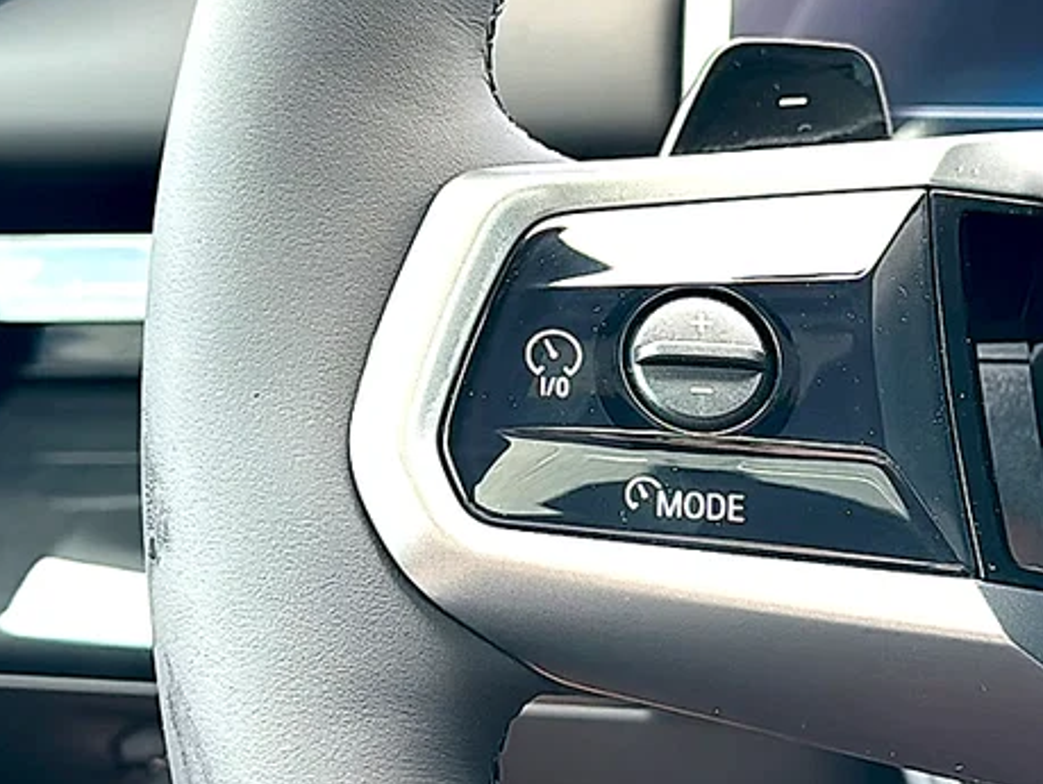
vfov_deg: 23.0
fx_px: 1930
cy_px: 349
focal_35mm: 64
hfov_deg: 30.1
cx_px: 668
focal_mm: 6.86
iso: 64
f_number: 1.78
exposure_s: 1/151
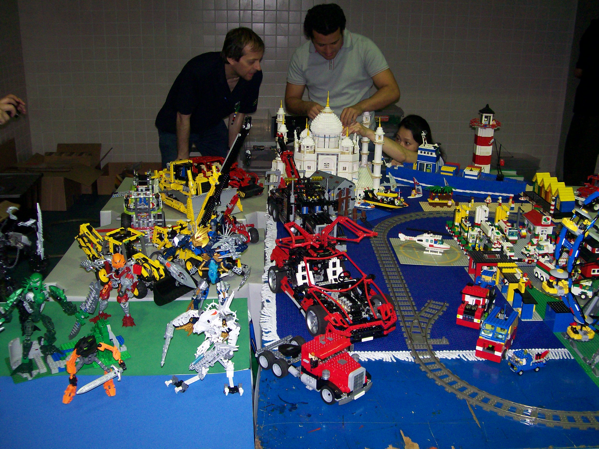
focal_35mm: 36
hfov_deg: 51.4
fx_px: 623
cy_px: 224
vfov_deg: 39.7
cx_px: 300
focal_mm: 6
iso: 140
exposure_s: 1/64
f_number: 2.7
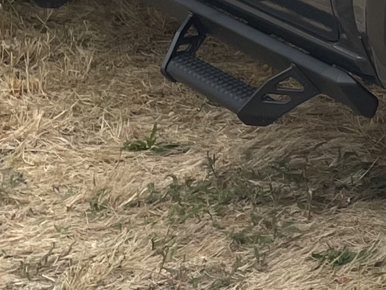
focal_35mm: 172
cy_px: -124
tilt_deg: -9.9
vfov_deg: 8.5
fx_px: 1918
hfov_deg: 10.6
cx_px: 754
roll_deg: -1.8
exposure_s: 1/136
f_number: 1.6
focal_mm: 4.2
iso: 32
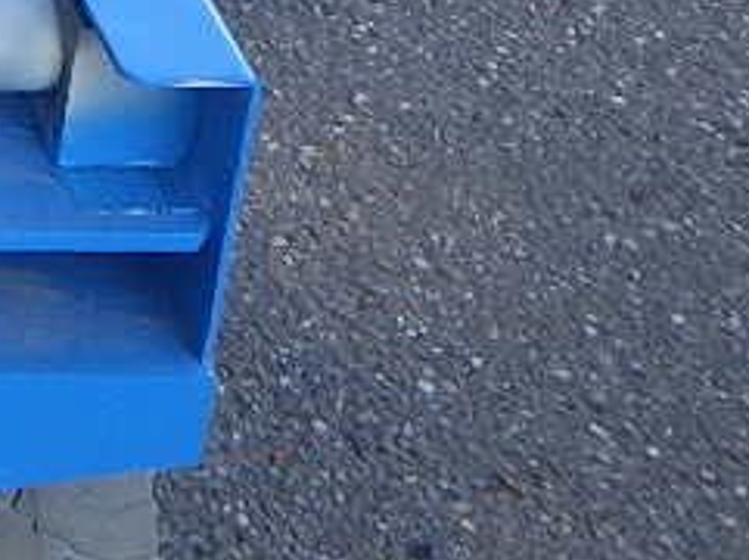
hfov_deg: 11.3
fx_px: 3219
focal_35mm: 149
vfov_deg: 9.2
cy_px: -656
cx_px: -970
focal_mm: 5
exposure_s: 1/160
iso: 125
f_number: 3.5
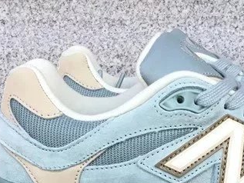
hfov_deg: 21.8
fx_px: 621
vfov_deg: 15.8
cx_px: 212
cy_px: 246
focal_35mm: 88
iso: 25
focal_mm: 3.3
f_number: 2.4
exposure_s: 1/133
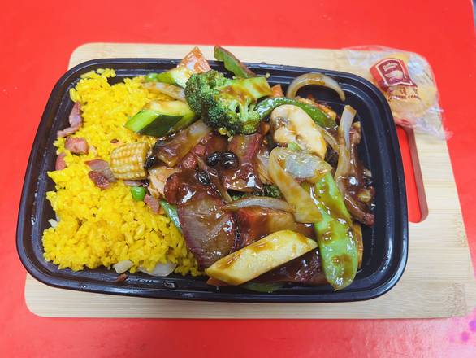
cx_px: 238
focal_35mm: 26
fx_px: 358
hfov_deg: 67.3
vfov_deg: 53.1
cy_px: 179
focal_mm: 5.7
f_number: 1.5
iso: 100
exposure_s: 1/60
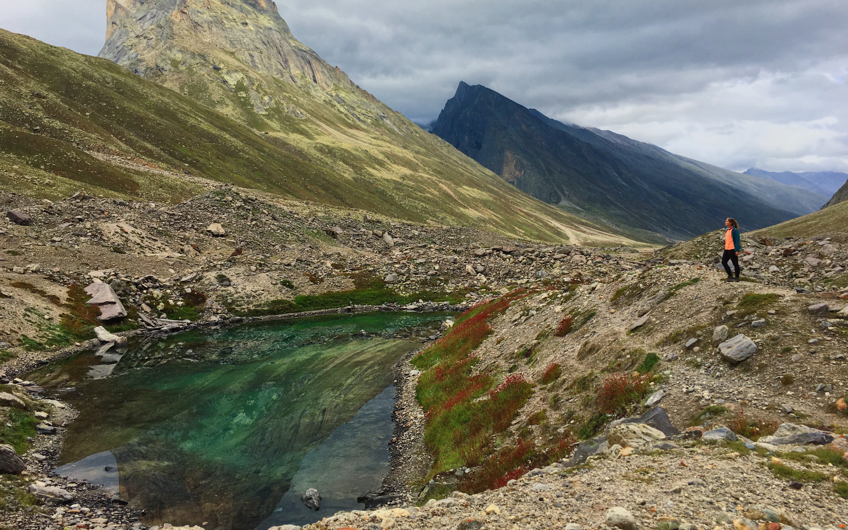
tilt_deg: +1.1
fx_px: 716
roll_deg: +1.1
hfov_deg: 61.2
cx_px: 423
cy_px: 238
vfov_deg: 40.6
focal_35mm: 31
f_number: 2.2
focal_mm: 4.15
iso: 25
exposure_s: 1/222
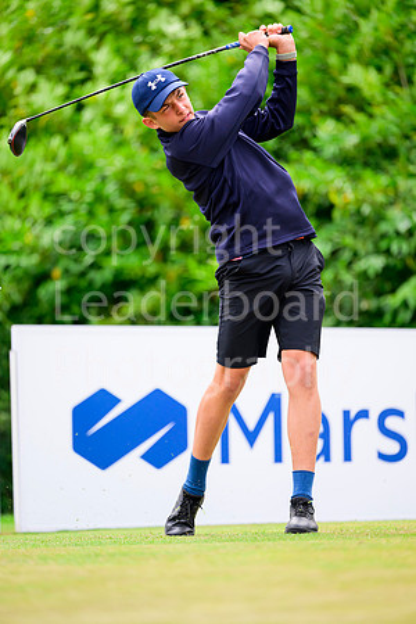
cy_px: 312
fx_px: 3466
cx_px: 208
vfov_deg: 10.3
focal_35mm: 200
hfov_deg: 6.9
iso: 800
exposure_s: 1/4000
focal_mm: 200
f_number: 2.8
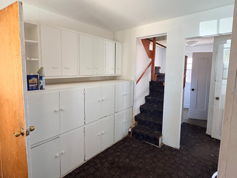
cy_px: 82
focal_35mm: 19
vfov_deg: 68.6
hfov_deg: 84.7
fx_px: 130
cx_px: 117
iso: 250
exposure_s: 1/89
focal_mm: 2.22
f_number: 2.2
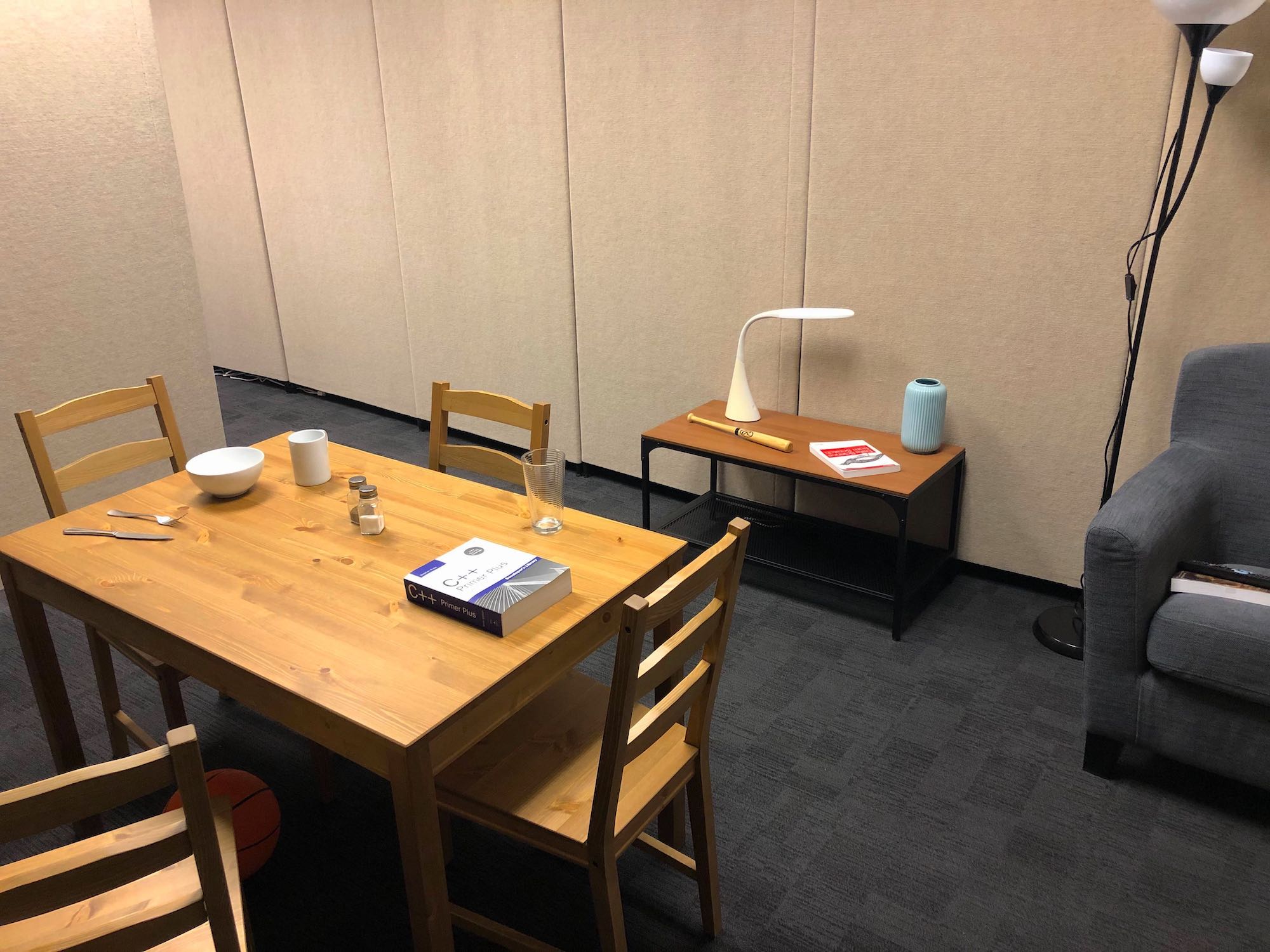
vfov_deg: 49.7
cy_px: 476
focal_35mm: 28
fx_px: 1027
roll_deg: +1.5
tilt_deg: -23.5
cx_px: 635
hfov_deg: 63.4
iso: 40
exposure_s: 1/15
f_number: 1.8
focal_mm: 3.99
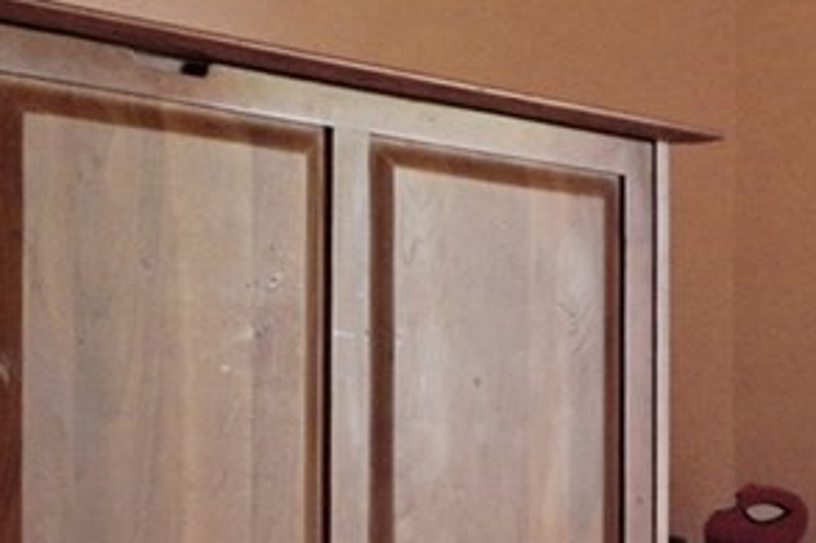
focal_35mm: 116
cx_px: 2384
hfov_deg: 11.4
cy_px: 536
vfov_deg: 11.7
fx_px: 2616
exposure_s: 1/80
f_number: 1.8
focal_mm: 11
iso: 160
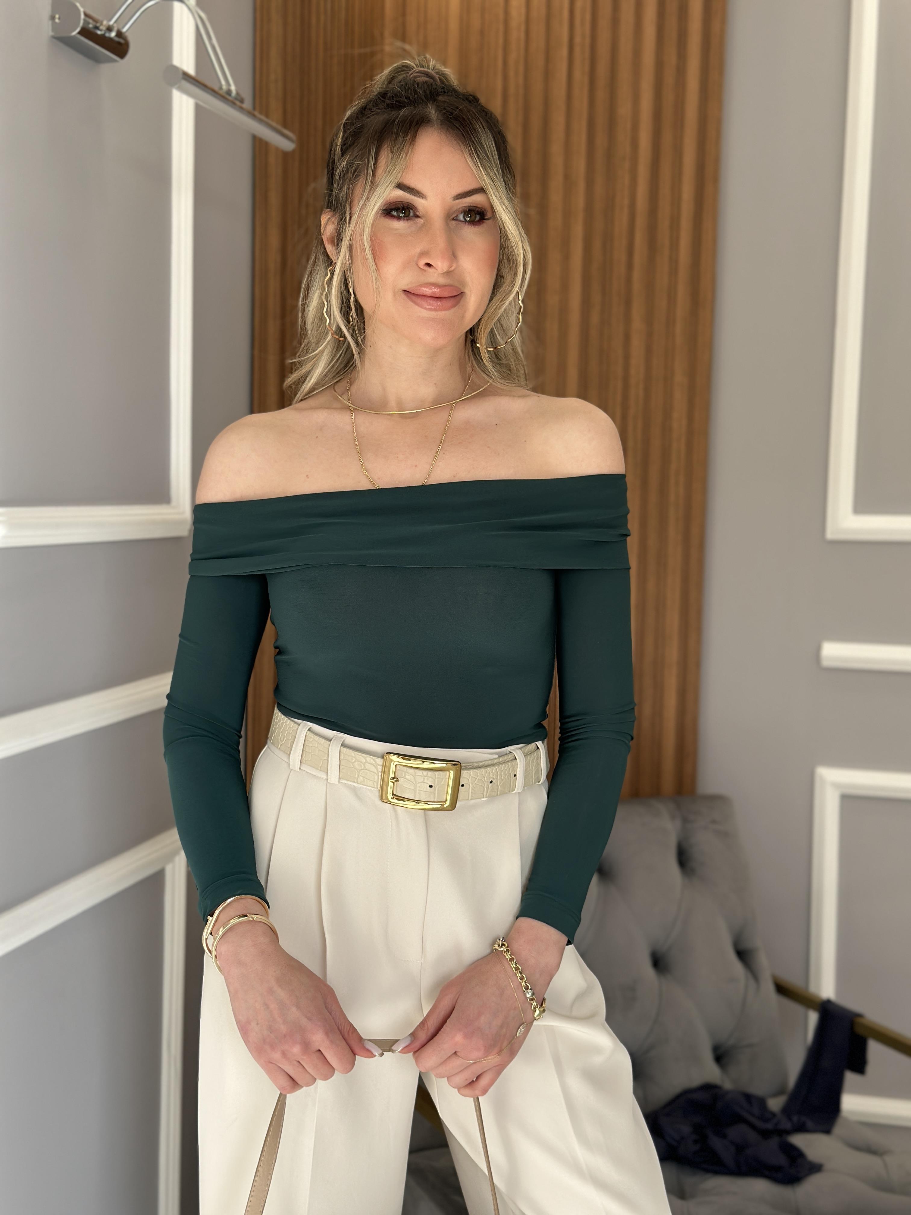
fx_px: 1684
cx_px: 456
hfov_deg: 30.3
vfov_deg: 39.7
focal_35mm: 48
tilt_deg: -4.7
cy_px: 608
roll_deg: -2.0
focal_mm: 6.86
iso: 80
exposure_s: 1/334
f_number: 1.78
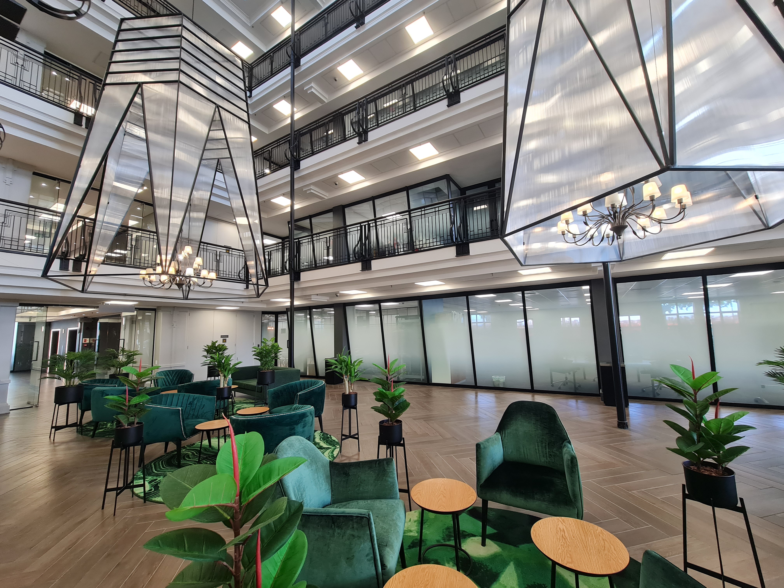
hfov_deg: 106.2
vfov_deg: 89.9
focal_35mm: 13
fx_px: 294
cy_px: 294
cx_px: 392
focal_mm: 2.2
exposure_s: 1/50
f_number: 2.2
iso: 125
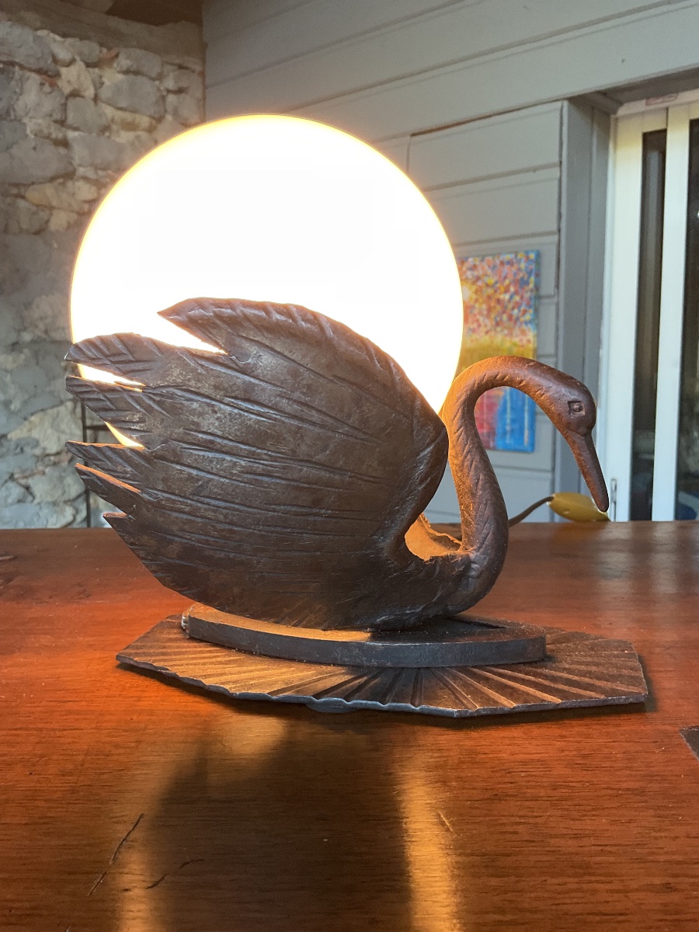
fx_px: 781
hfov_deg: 48.2
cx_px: 350
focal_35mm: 29
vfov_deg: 61.7
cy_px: 466
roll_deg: +0.0
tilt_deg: -9.0
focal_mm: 3
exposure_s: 1/60
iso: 40
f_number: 1.8
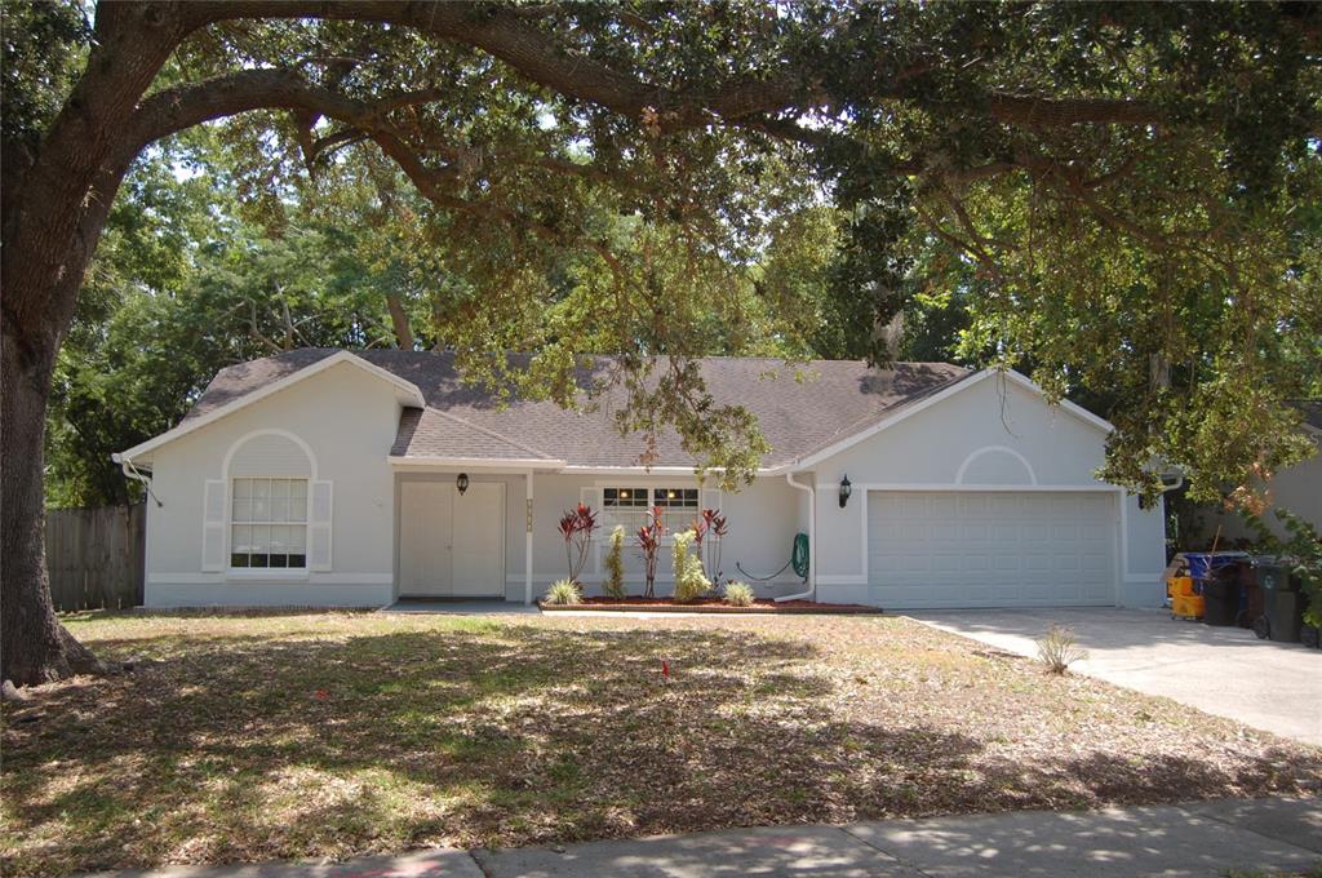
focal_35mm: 57
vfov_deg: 23.7
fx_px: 2090
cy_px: 439
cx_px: 661
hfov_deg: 35.1
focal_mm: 38
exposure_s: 1/640
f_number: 5
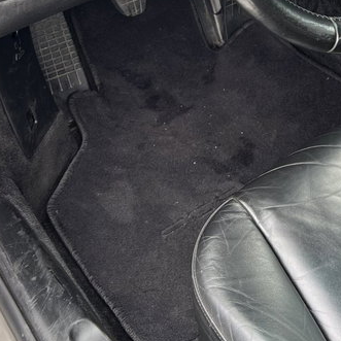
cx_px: 337
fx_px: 791
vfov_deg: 22.7
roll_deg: -0.1
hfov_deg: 23.4
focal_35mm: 71
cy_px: -52
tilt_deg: -31.0
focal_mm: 5.7
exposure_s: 1/121
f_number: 1.5
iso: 64
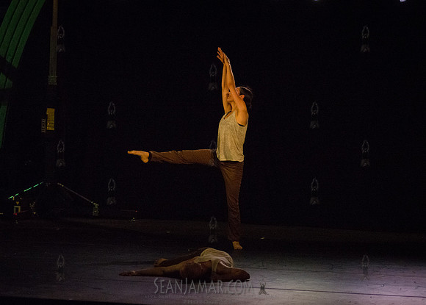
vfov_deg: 7.8
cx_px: 233
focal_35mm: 184
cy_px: 147
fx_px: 2227
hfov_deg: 10.9
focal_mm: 125
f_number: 2.8
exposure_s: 1/1000
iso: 4000
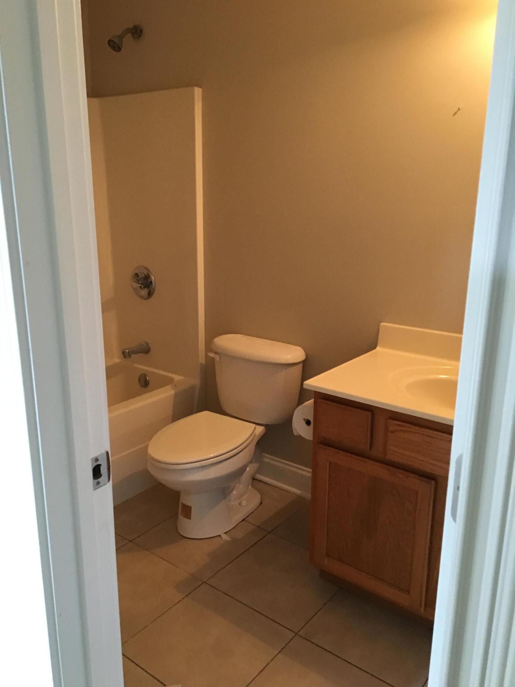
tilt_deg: -16.5
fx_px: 575
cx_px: 258
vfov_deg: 61.7
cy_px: 344
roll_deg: +1.9
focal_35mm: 29
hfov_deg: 48.2
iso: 200
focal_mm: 4.15
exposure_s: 1/30
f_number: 2.2
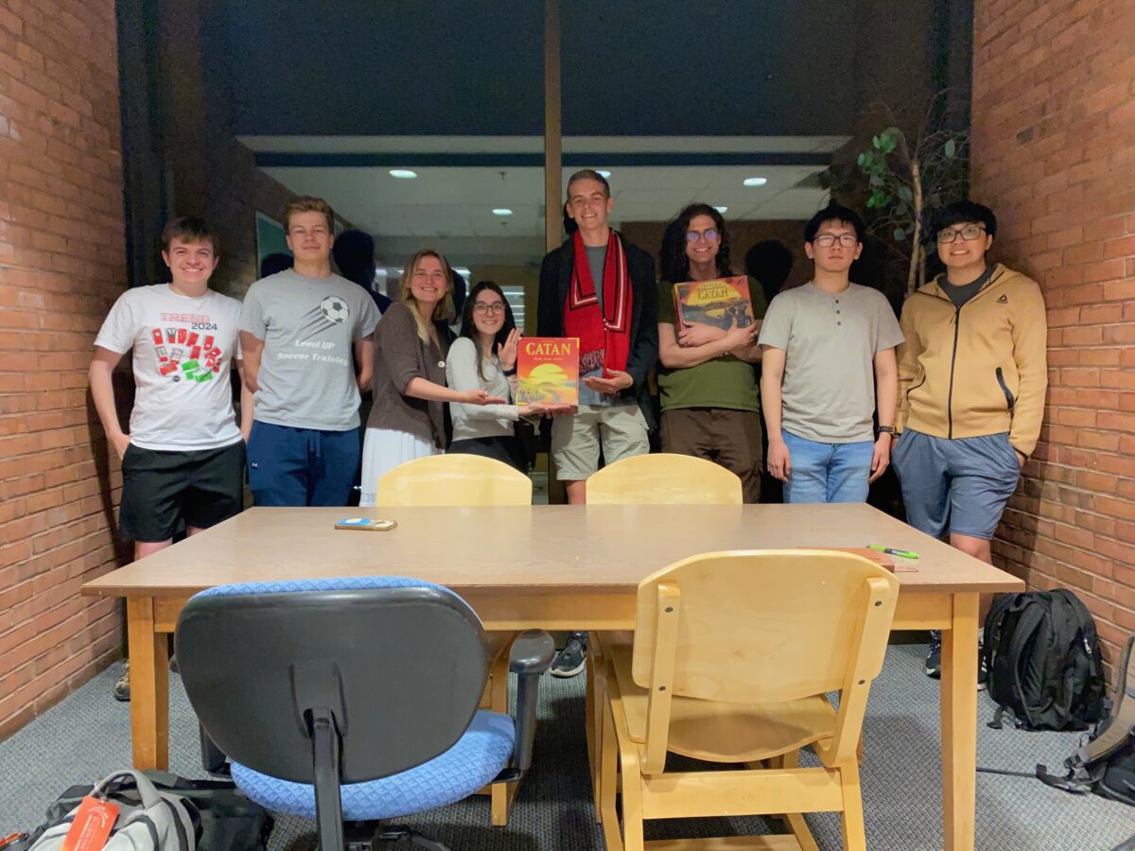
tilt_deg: -3.5
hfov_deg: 67.3
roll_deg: +0.8
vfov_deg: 53.1
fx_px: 852
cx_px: 568
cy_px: 426
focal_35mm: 26
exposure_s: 1/33
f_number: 1.8
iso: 500
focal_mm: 4.25
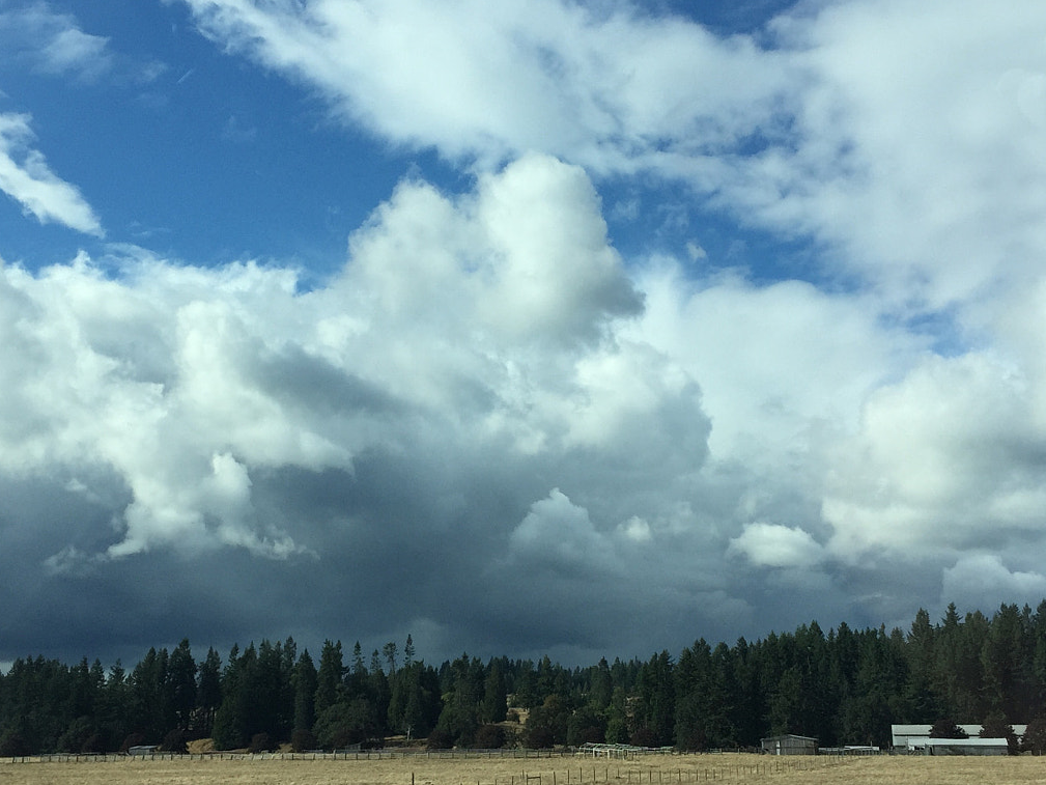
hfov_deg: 41.2
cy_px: 372
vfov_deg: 31.5
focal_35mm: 46
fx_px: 1390
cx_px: 490
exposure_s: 1/2639
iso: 32
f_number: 2.2
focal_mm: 4.15
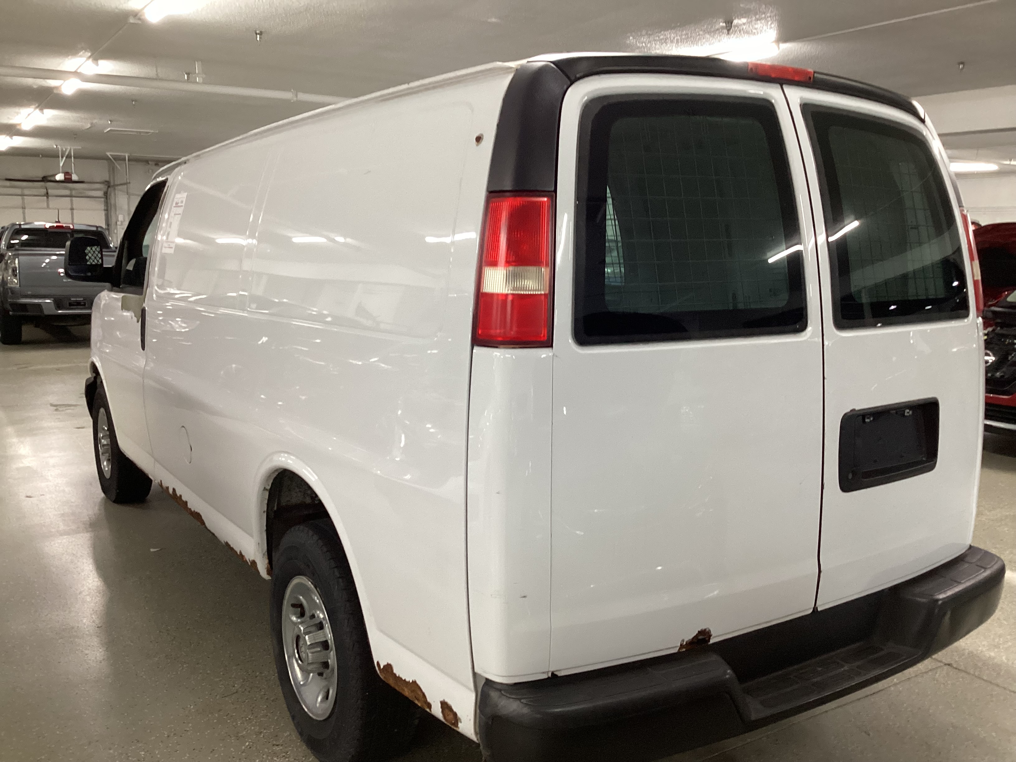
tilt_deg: -9.6
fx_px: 910
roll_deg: -0.6
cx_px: 508
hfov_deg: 58.4
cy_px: 381
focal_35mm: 31
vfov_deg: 45.4
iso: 200
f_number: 2.4
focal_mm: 3.3
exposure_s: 1/50
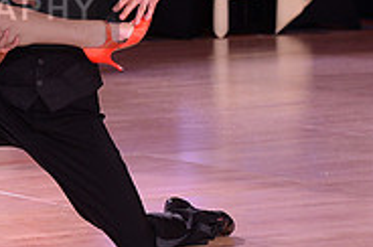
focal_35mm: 379
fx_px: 3920
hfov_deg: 5.4
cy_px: -5
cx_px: -101
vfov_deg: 3.6
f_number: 4.5
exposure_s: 1/250
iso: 1600
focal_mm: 120
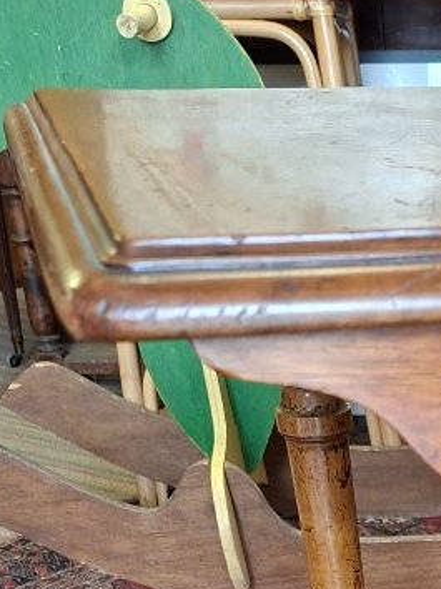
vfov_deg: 21.5
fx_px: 1327
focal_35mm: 78
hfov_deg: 16.7
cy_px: 849
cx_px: 709
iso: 250
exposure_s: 1/50
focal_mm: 5.54
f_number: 1.8
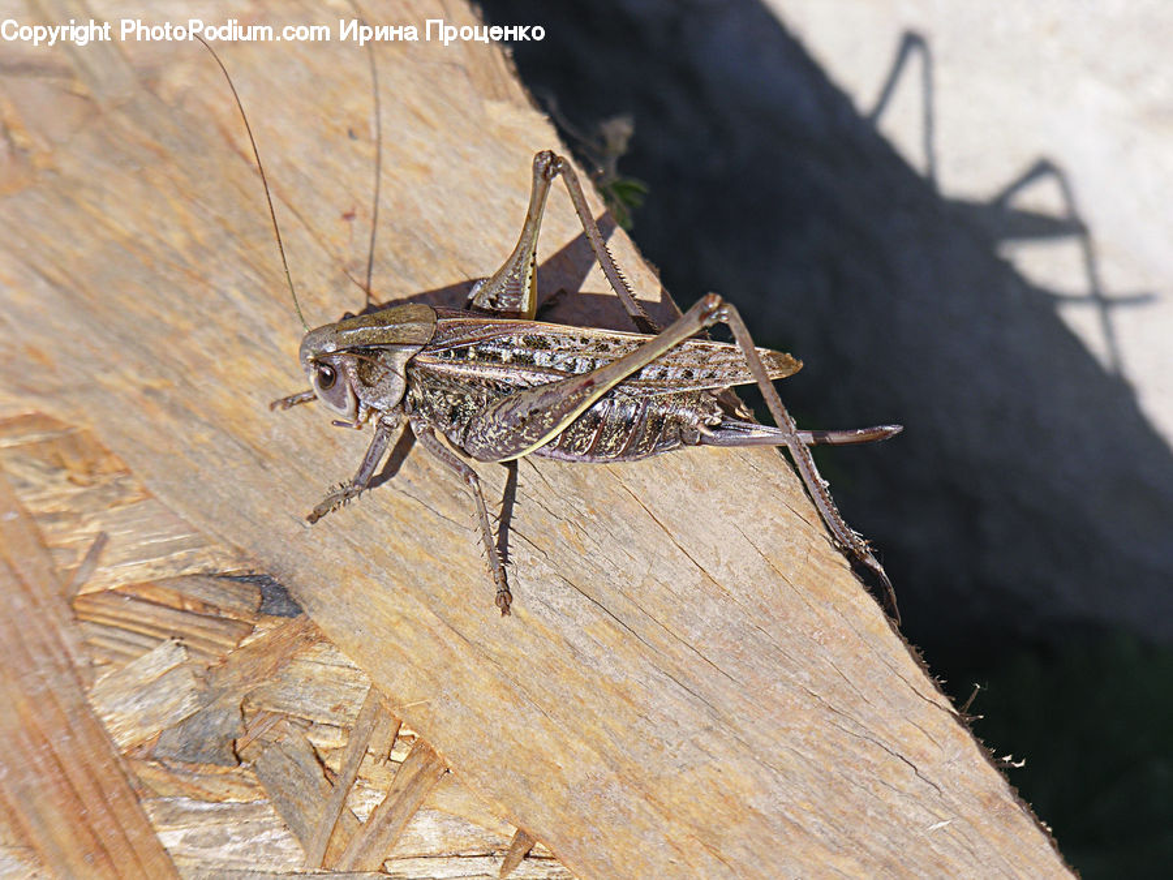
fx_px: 8573
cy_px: 440
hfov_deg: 7.8
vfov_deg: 5.9
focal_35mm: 253
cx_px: 586
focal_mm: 64.5
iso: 50
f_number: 4.5
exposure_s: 1/362
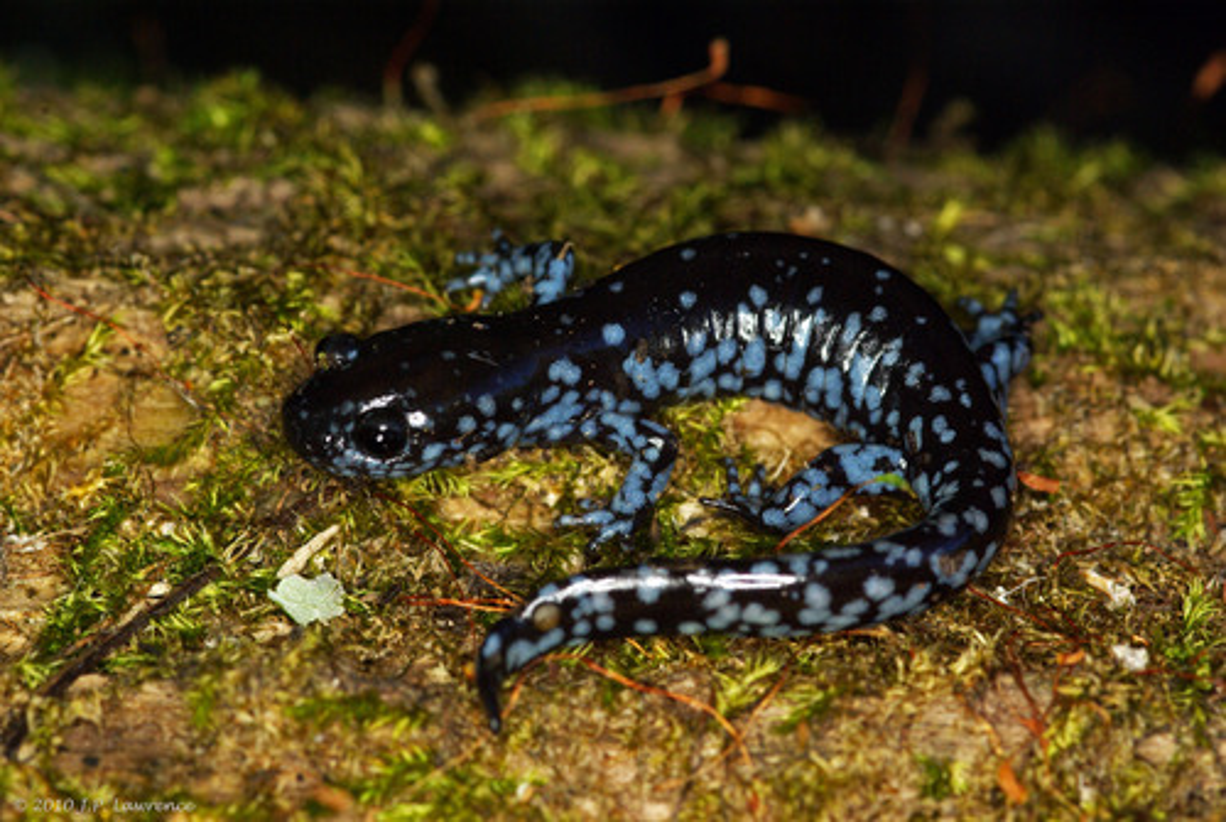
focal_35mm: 158
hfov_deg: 13.0
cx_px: 613
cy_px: 411
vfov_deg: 8.7
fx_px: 5372
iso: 400
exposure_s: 1/125
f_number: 11
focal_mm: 105
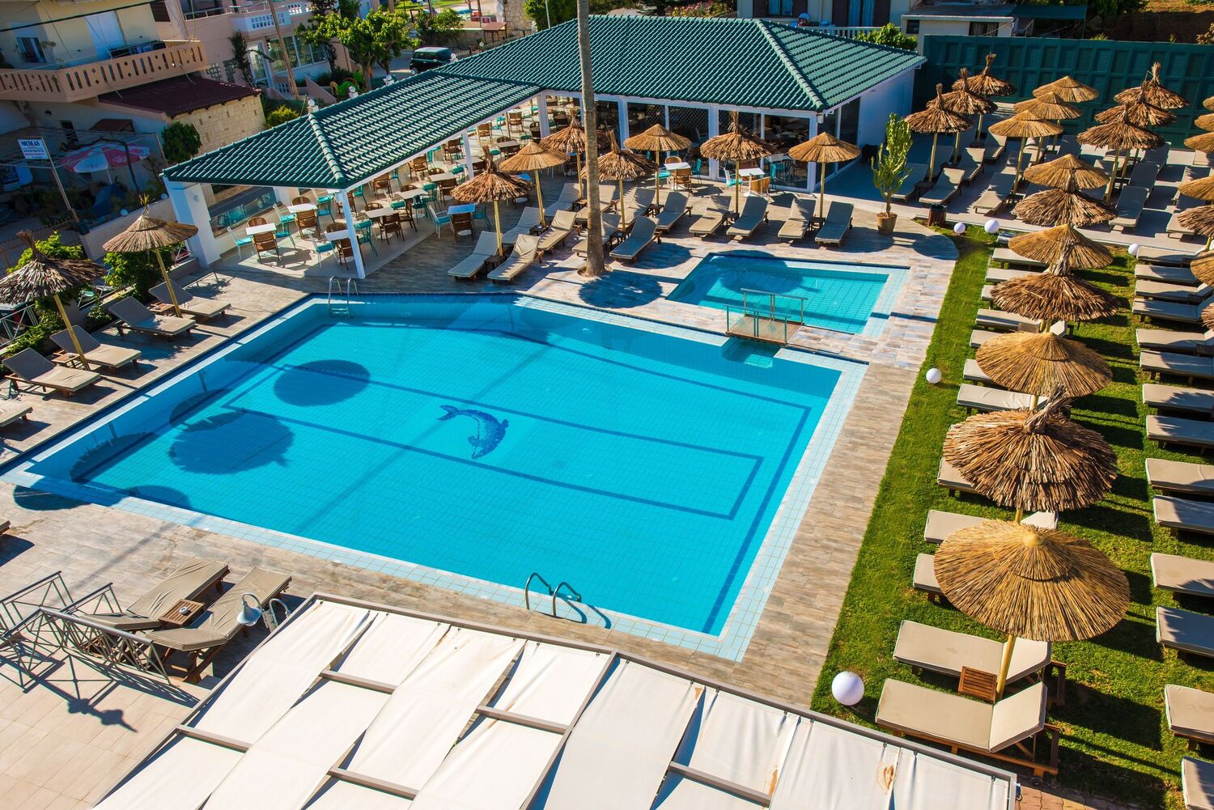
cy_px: 405
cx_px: 607
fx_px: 810
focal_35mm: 24
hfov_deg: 73.7
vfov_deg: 53.2
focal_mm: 24
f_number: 13
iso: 200
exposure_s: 1/250
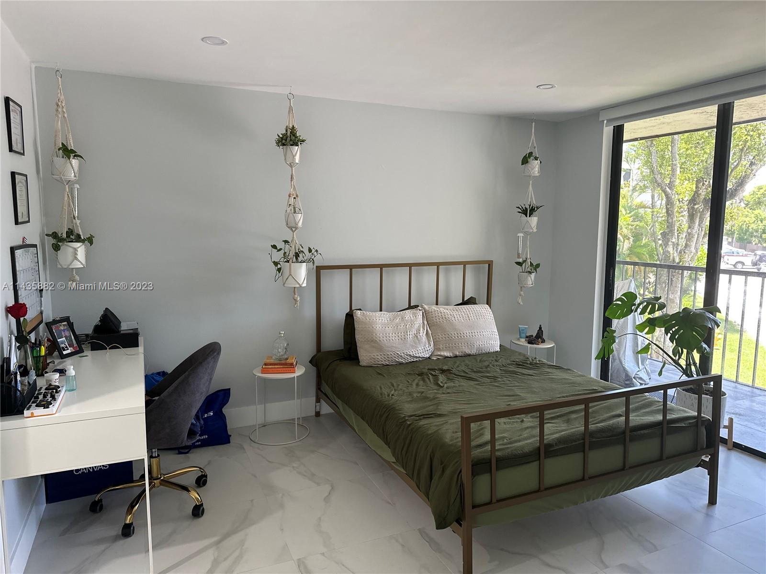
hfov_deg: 71.6
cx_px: 383
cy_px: 287
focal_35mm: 24
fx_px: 531
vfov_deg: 56.8
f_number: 1.78
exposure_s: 1/111
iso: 250
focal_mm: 6.86
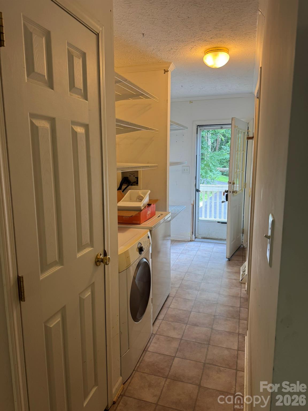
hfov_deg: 56.8
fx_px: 285
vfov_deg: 71.6
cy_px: 206
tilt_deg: -11.1
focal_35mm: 24
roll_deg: +0.3
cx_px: 154
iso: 125
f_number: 1.78
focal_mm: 6.76
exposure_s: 1/60
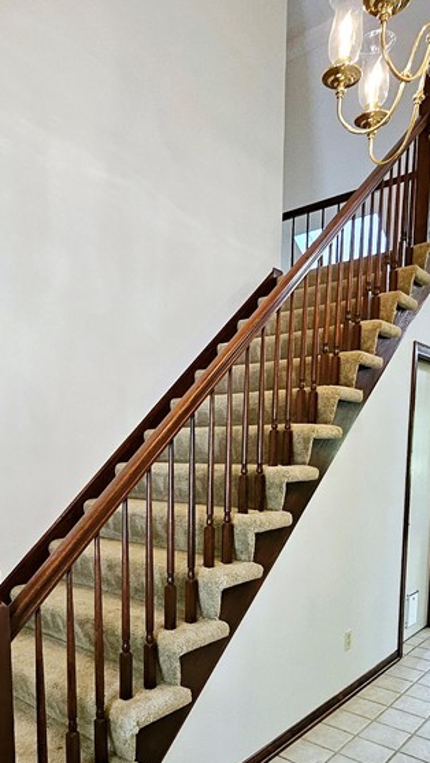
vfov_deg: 69.1
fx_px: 527
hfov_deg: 44.3
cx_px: 185
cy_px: 529
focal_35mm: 26
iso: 200
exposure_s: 1/60.2
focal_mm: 1.74
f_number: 2.2
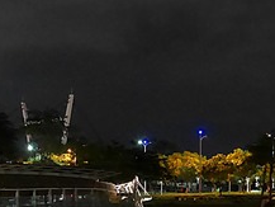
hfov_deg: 17.0
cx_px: -125
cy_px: 251
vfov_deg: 13.6
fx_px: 843
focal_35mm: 106
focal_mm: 16
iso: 3200
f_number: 5
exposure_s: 1/10
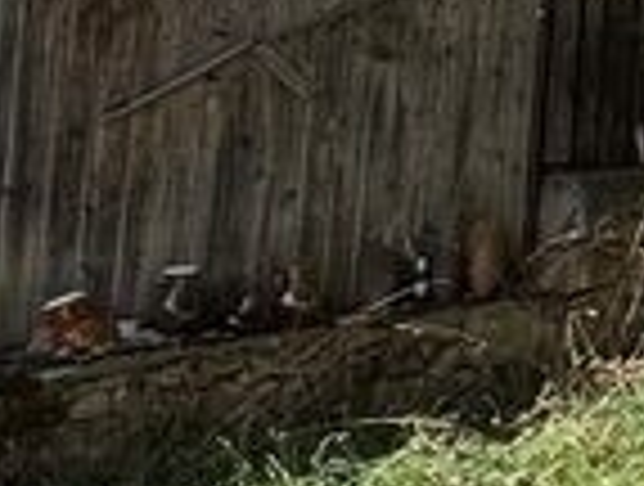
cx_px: 1648
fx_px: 1865
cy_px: -104
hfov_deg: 13.2
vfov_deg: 14.4
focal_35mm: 100
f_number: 2.2
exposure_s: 1/249
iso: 40
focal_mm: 2.22
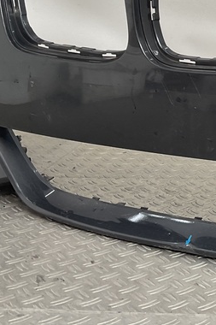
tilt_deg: -8.7
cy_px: 48
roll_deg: -1.3
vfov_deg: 24.8
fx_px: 721
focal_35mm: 80
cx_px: 330
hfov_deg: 15.6
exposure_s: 1/142
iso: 16
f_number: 1.8
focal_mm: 3
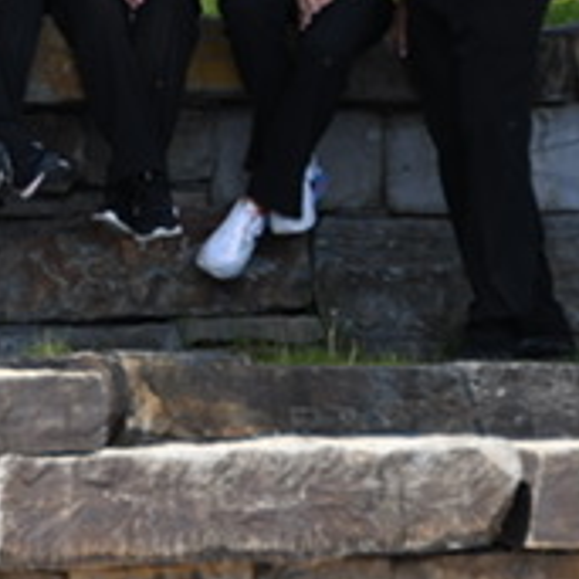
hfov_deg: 3.2
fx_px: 10219
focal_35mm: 540
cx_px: -230
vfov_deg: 3.2
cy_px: -49
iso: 110
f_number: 5.6
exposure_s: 1/200
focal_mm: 170
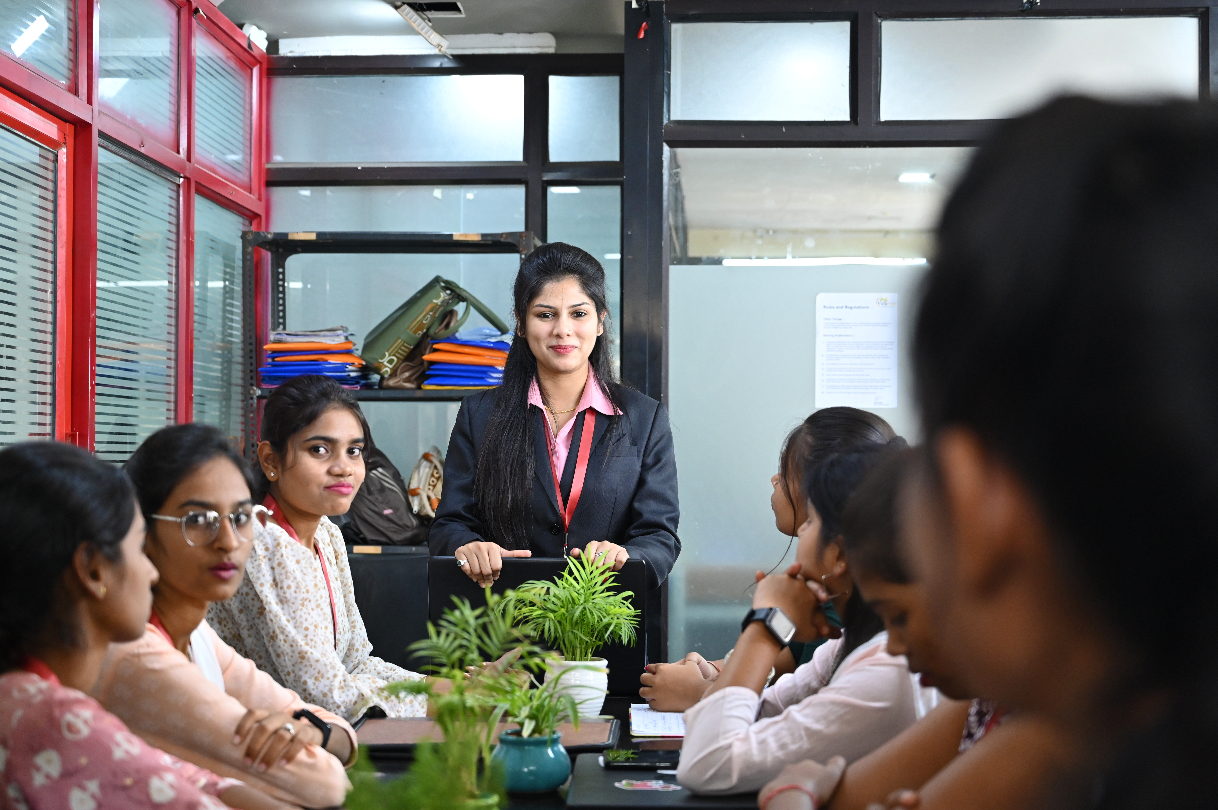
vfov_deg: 25.5
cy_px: 405
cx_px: 609
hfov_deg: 37.5
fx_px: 1792
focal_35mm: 53
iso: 1600
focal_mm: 53
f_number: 4
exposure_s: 1/125
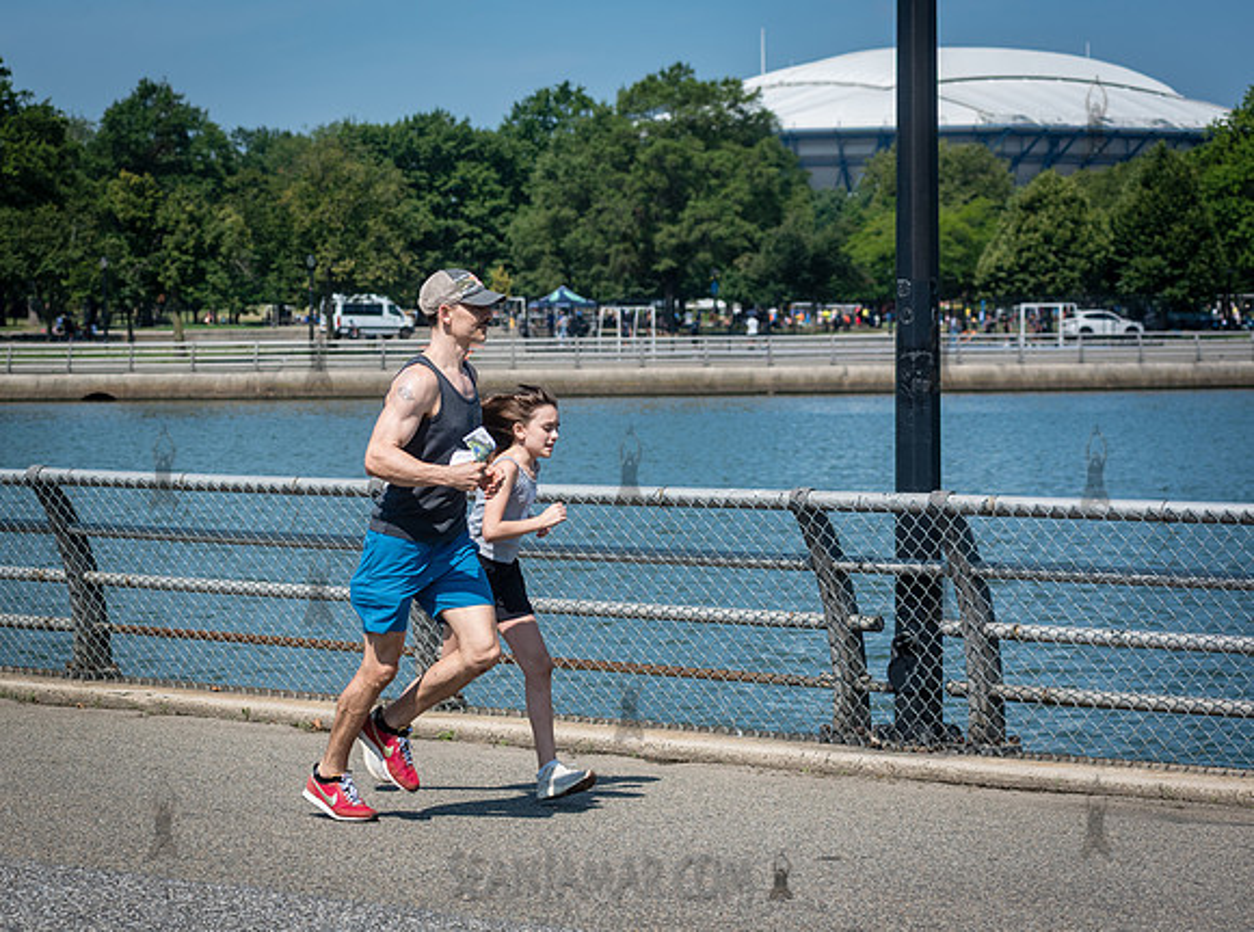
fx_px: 3452
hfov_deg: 20.6
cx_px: 490
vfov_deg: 15.4
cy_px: 469
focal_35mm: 96
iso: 500
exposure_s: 1/2500
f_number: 5
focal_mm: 80
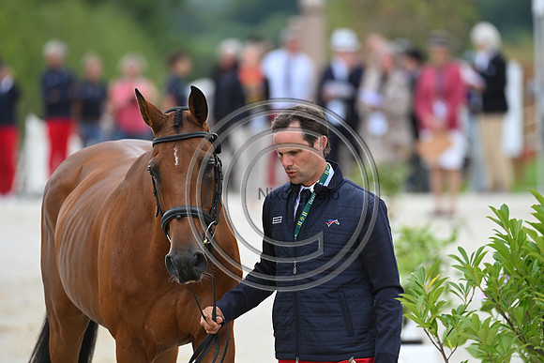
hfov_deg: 5.2
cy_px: 182
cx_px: 272
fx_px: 6046
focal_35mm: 400
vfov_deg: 3.4
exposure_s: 1/1600
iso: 800
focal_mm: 400
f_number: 5.6
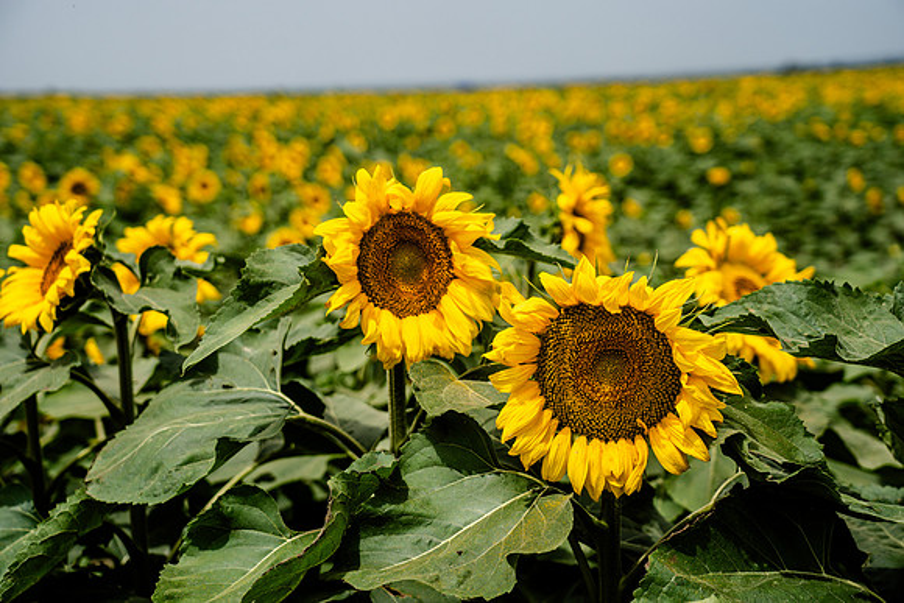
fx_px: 1406
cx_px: 452
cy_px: 302
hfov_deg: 35.6
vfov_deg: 24.2
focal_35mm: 56
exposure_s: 1/2000
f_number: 4
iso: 200
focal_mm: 56
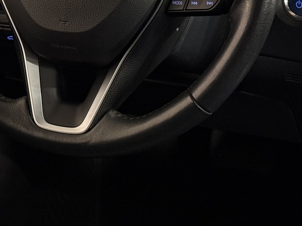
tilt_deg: -19.2
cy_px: -17
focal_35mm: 121
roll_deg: +5.9
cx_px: -26
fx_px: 1055
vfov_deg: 12.1
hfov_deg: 15.9
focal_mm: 6.76
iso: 250
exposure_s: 1/33
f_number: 1.78
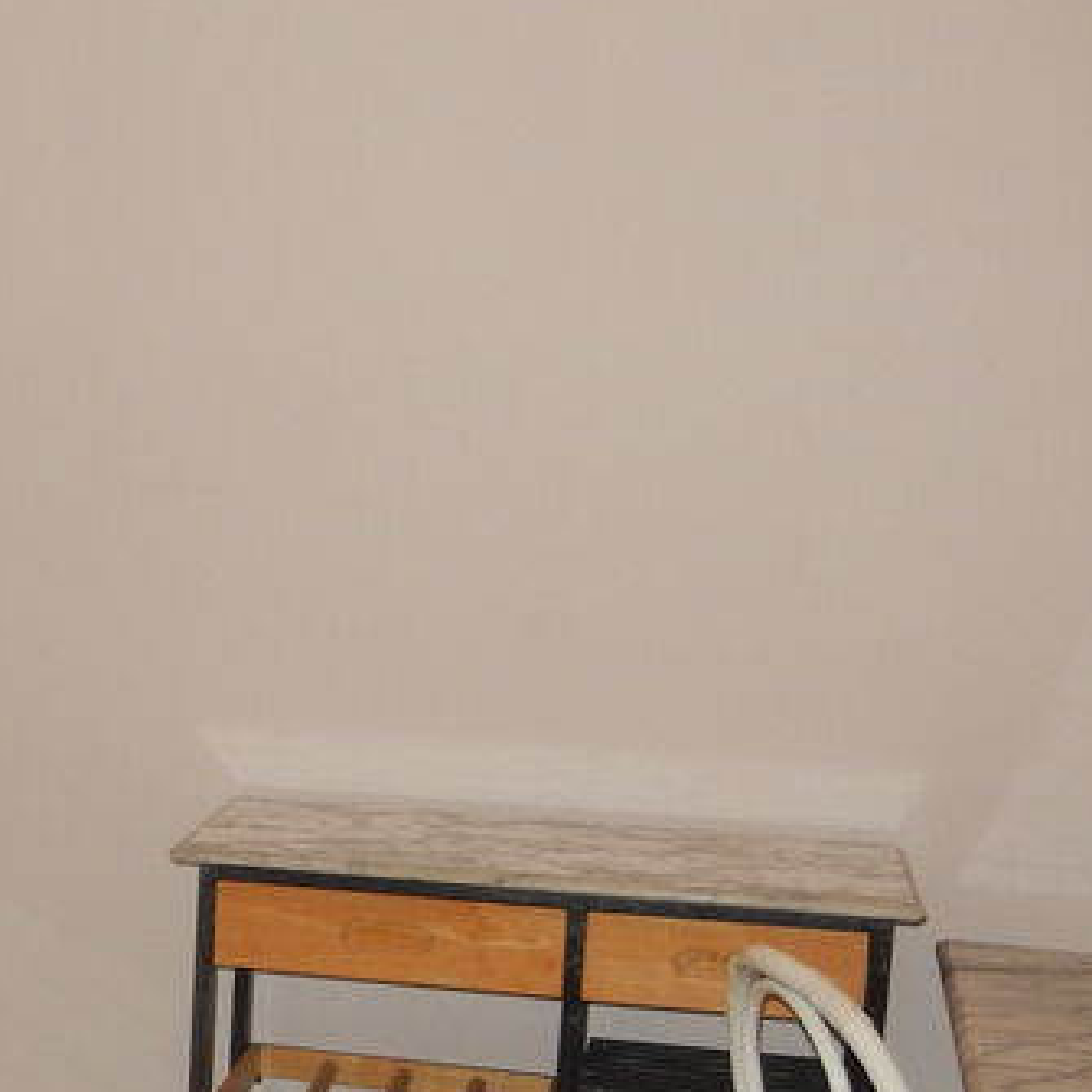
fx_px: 2356
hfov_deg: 24.6
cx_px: -52
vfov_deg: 25.6
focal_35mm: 66
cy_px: 896
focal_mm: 4.5
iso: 200
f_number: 3.4
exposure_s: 1/30
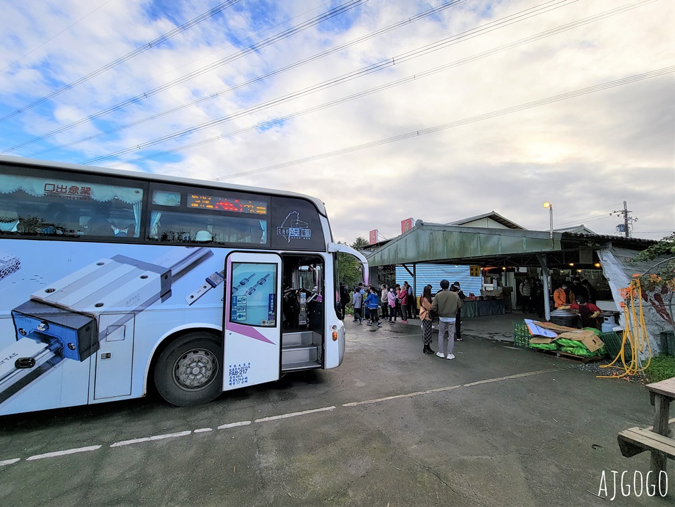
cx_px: 338
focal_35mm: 13
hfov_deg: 106.2
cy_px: 254
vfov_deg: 89.9
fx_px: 253
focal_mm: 2.2
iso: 50
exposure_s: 1/1255
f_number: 2.2
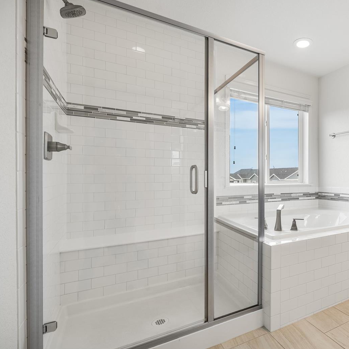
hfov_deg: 66.9
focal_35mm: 21
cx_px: 267
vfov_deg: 72.1
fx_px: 240
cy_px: 172
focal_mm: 16
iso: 200
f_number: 8
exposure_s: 1/125
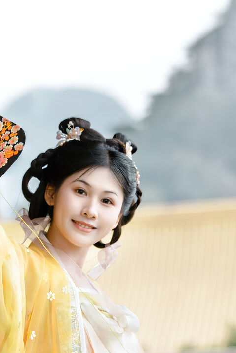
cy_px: 325
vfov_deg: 8.7
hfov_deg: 5.8
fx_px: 2320
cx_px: 67
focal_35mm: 236
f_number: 2.8
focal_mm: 95
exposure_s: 1/400
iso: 100
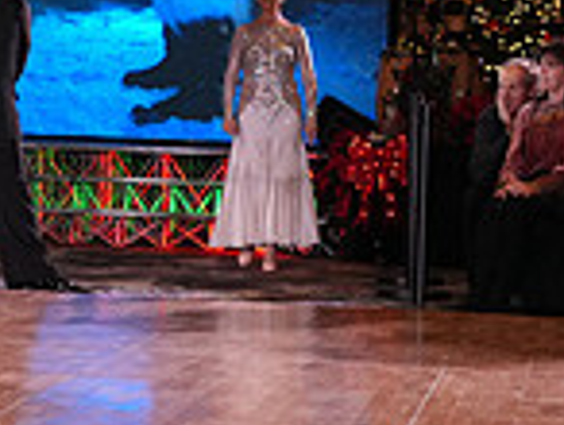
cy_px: 44
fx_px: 3052
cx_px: -409
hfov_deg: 10.0
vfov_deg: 7.9
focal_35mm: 187
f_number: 4.5
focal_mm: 49
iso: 2000
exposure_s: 1/200
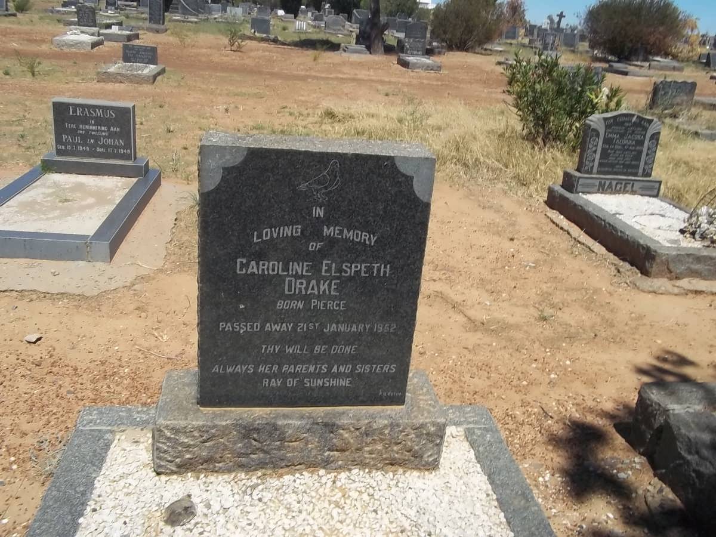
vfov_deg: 44.2
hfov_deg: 56.8
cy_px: 268
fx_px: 662
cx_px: 358
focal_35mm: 32
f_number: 5.5
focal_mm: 5.7
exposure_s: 1/640
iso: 80
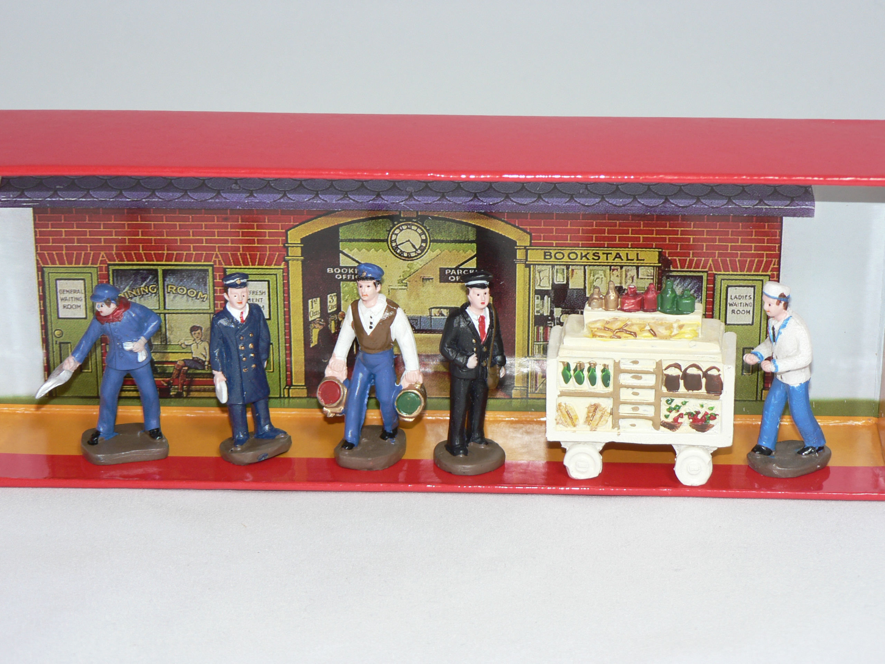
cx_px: 442
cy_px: 332
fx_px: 2659
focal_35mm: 104
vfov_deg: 14.2
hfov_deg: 18.9
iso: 80
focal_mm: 17.3
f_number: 3.2
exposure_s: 1/60
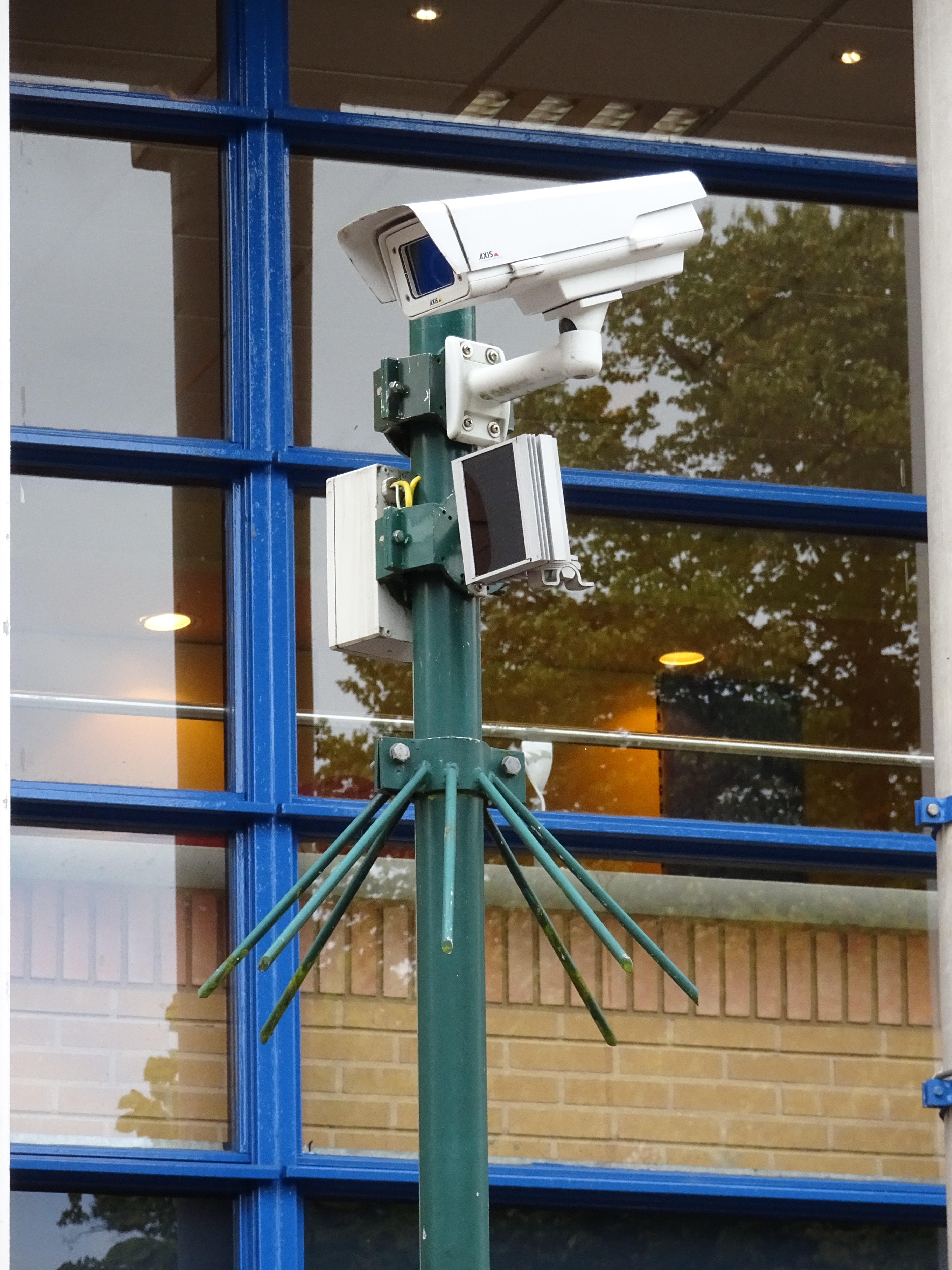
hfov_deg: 7.7
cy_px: 635
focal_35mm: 194
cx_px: 476
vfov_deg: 10.2
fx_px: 7114
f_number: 6.3
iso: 400
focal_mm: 33.17
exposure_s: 1/200
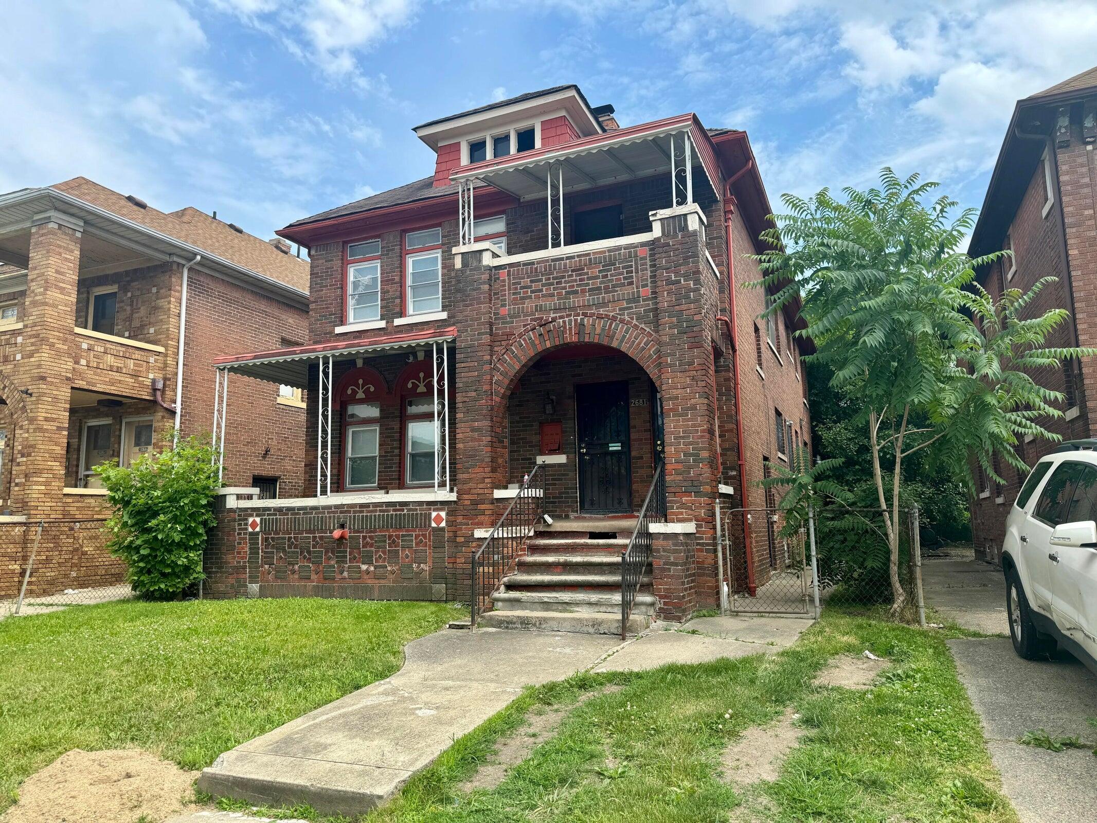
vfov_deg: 56.8
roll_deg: +0.7
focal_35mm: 24
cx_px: 548
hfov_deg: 71.6
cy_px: 412
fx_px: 761
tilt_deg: +8.3
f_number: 1.78
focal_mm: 6.76
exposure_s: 1/1980
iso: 80
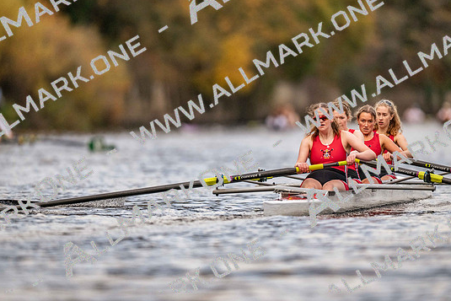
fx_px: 8157
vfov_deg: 2.1
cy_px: 148
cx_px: 234
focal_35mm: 651
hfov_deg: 3.2
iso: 2800
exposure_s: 1/2500
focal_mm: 600
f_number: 4
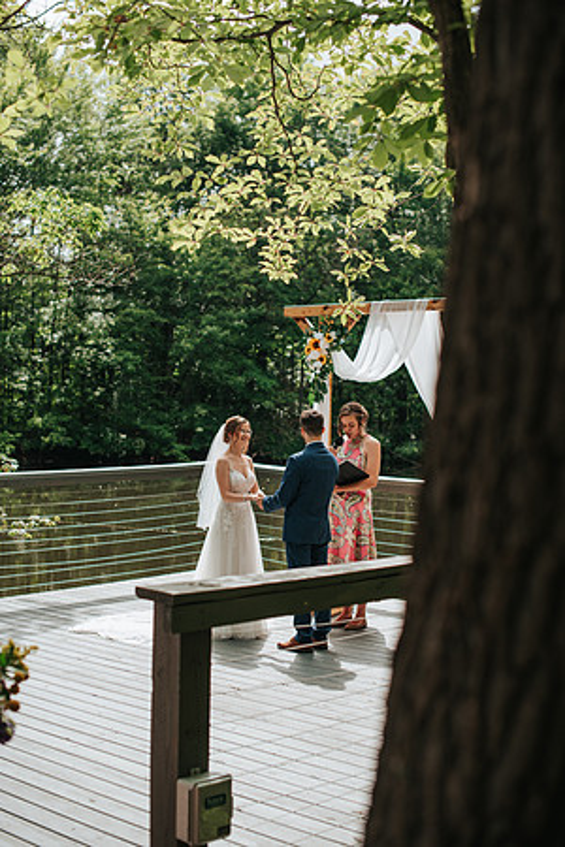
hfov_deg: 27.0
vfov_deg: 39.6
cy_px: 424
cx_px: 282
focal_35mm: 50
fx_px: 1177
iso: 100
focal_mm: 50
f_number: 2.8
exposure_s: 1/800
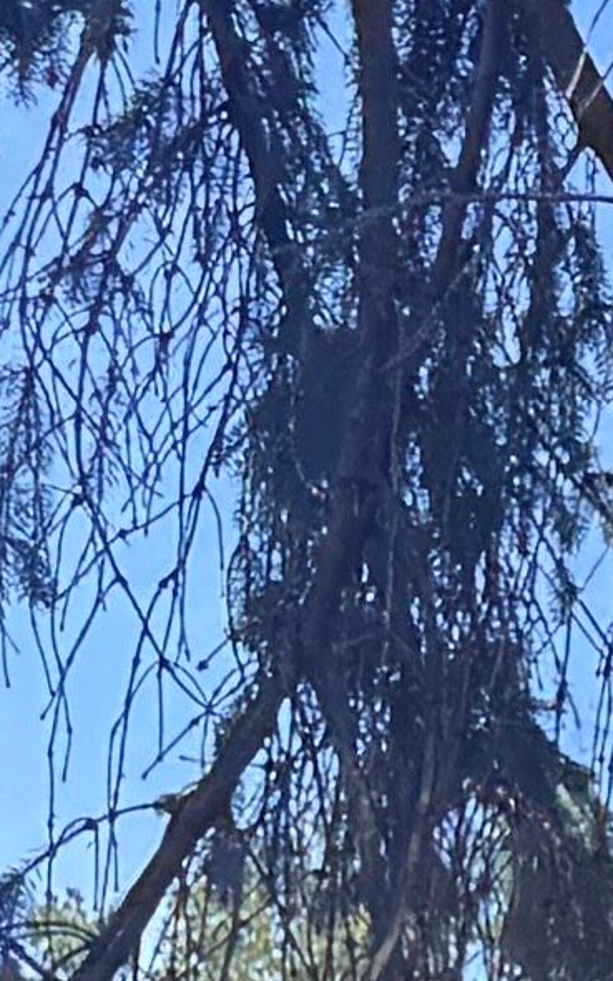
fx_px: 6580
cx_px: 3681
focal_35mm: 246
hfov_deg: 4.2
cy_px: 2468
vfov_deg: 7.8
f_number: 1.78
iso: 80
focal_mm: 6.76
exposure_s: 1/796
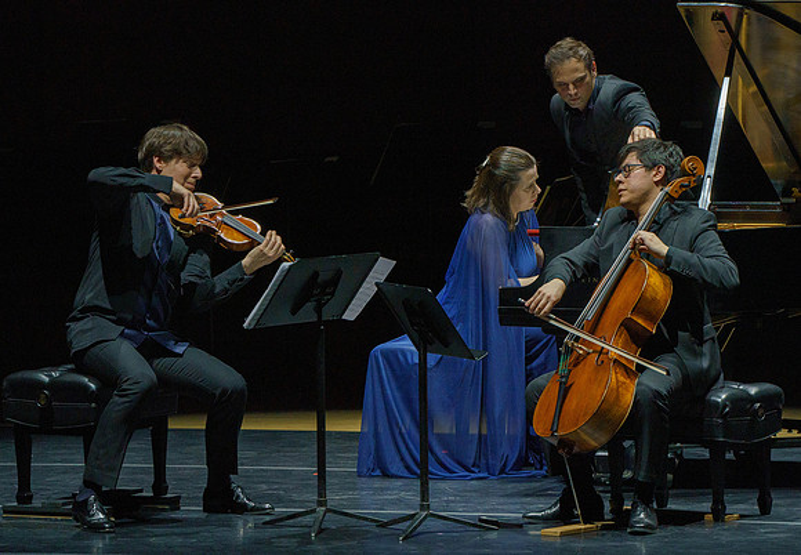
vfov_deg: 4.1
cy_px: 310
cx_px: 336
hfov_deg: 5.9
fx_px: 7752
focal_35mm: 344
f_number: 10
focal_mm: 300
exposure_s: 1/250
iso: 4000
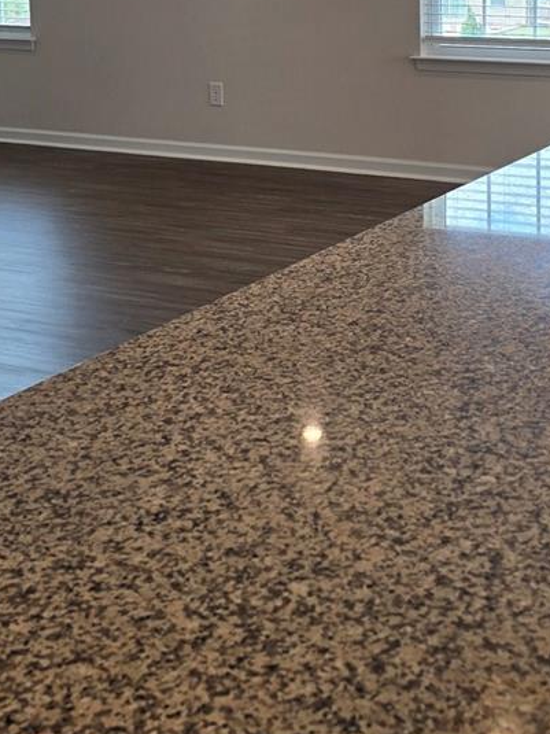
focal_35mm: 66
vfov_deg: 28.4
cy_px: 89
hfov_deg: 22.2
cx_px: 337
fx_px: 1399
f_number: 1.7
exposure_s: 1/120
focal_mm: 6.3
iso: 25
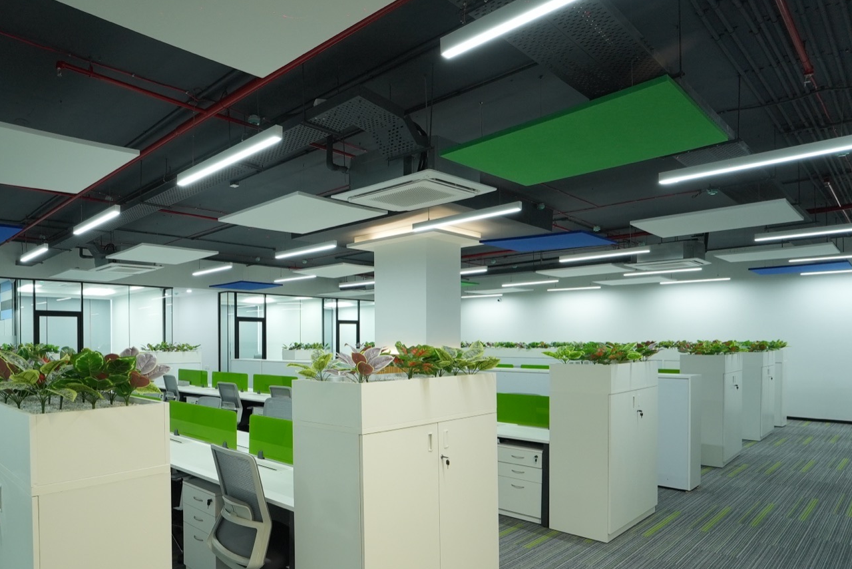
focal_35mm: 21
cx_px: 228
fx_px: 497
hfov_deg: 76.1
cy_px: 342
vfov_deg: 59.1
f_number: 5
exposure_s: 1/100
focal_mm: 14
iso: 1250
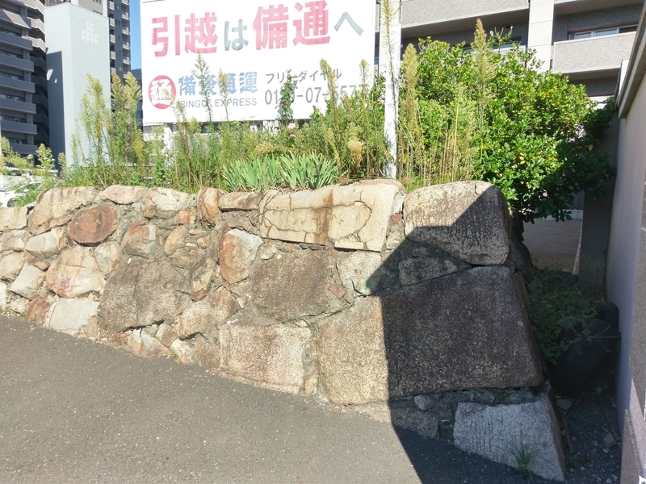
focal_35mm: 26
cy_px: 242
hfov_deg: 67.3
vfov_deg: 53.1
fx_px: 485
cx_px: 323
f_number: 1.8
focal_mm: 4.58
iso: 100
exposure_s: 1/873
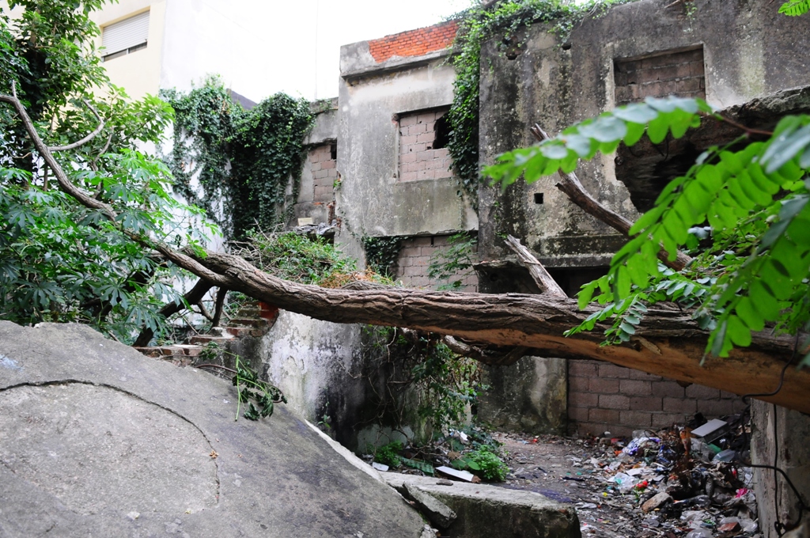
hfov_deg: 70.5
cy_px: 269
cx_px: 405
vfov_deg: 50.3
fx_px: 573
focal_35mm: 26
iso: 800
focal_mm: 17
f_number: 4
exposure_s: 1/80
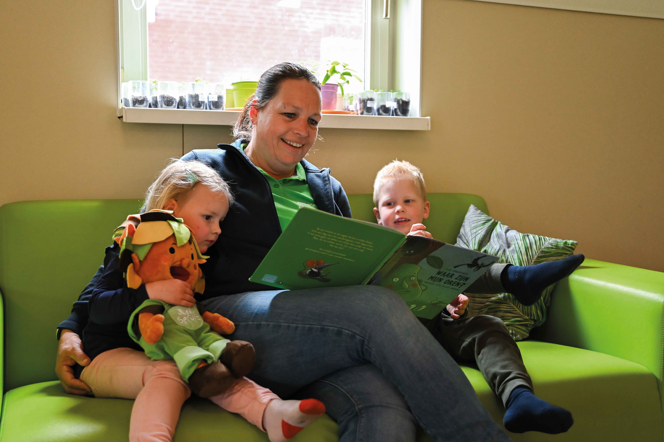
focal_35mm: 40
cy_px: 221
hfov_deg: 48.5
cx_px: 332
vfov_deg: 33.4
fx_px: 737
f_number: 5.6
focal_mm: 40
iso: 3200
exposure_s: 1/640
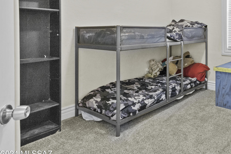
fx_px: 180
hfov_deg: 56.3
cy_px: 23
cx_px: 209
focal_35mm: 28
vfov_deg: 43.4
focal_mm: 10
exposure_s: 1/6
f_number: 5.6
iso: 400
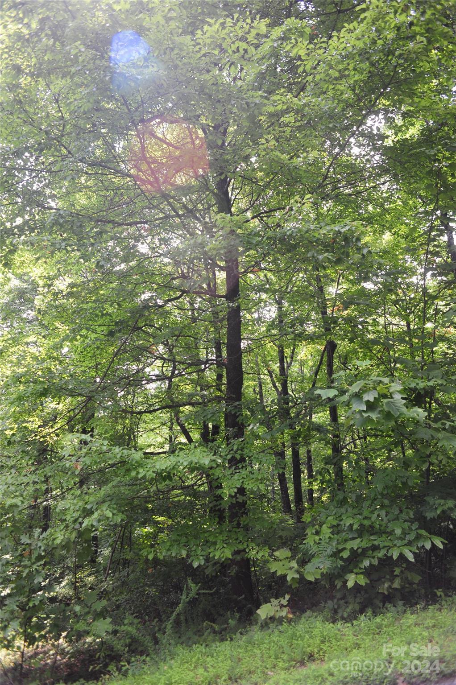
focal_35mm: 24
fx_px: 457
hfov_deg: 53.1
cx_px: 228
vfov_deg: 73.8
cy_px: 342
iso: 200
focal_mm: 24
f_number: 4
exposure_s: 1/60
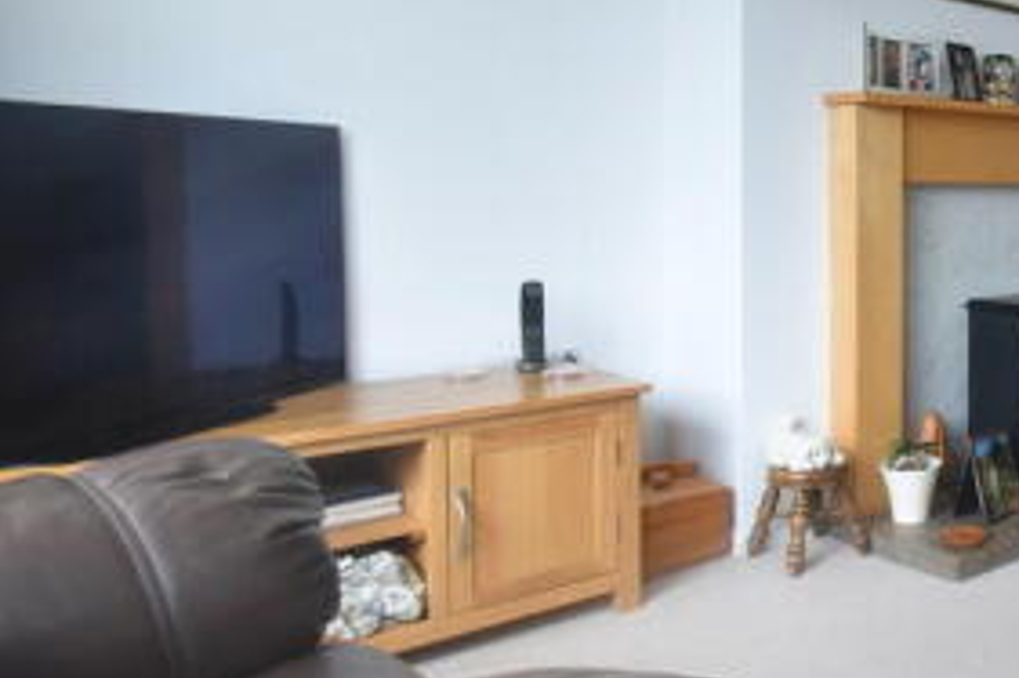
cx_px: 1068
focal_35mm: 35
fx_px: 990
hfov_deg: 44.3
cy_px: 176
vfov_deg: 37.0
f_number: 9
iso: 640
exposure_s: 1/5
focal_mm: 10
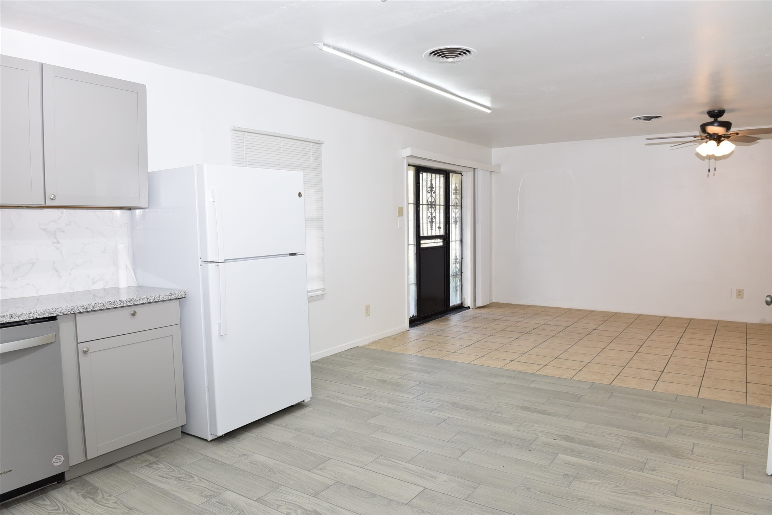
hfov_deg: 73.7
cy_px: 258
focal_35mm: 24
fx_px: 515
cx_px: 386
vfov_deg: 53.2
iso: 800
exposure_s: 1/80
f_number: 8
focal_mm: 24
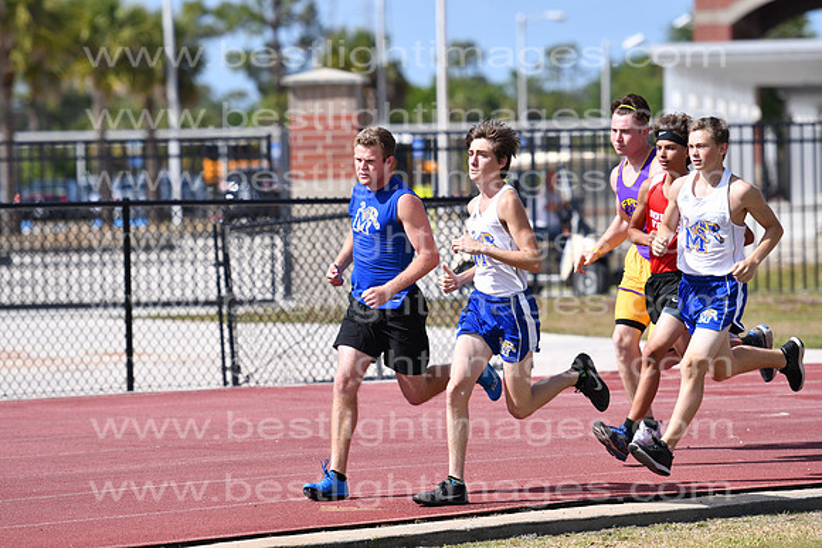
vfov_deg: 5.4
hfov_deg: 8.1
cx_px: 411
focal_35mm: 255
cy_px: 274
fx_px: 5824
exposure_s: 1/1600
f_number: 4
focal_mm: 170
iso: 100
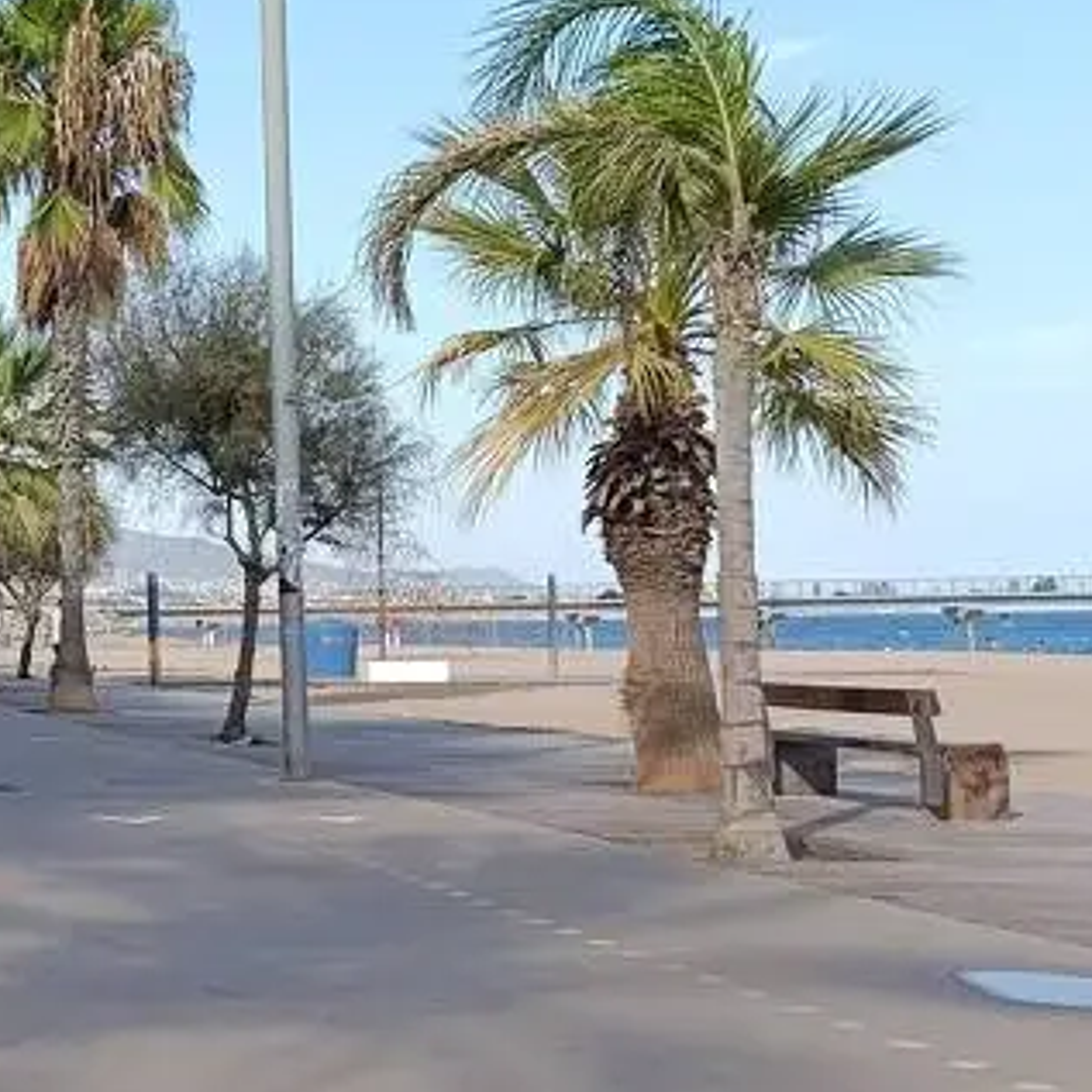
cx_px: -513
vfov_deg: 26.9
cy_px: 551
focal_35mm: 64
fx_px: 2284
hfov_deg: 22.4
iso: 50
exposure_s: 1/304
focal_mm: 6.11
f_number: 1.7
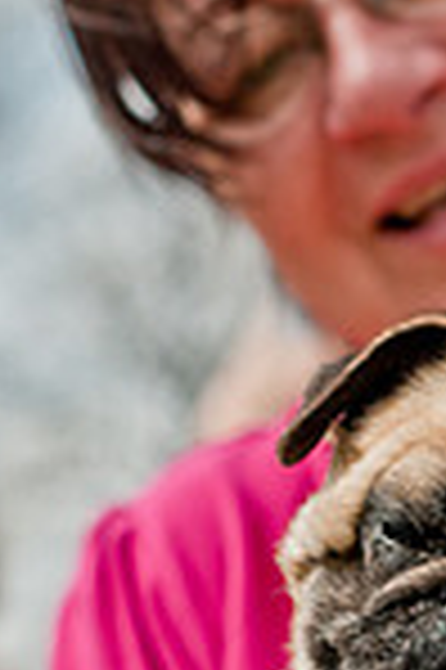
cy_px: 612
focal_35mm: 227
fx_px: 4228
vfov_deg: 9.0
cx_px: 471
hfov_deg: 6.0
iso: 200
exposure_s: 1/2500
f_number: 3.2
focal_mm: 50
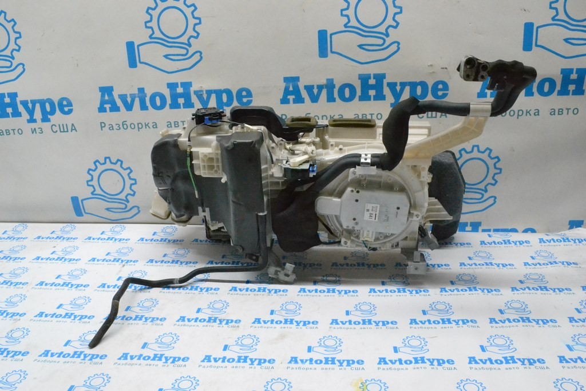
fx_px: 488
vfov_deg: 43.6
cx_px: 293
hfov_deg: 61.9
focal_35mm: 30
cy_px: 196
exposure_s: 1/160
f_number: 13
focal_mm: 20
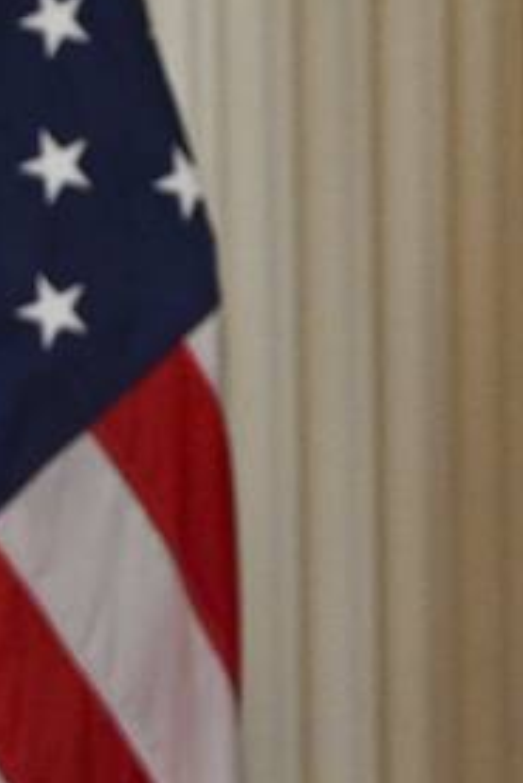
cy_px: 514
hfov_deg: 1.6
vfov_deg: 2.4
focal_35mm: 866
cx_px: -175
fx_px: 18847
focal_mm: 200
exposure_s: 1/320
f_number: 2.8
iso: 2500
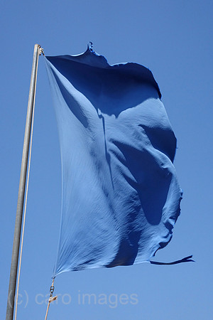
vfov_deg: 40.3
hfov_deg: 27.5
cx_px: 106
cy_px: 160
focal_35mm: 49
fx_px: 435
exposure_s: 1/1250
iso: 400
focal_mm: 17.9
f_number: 2.8
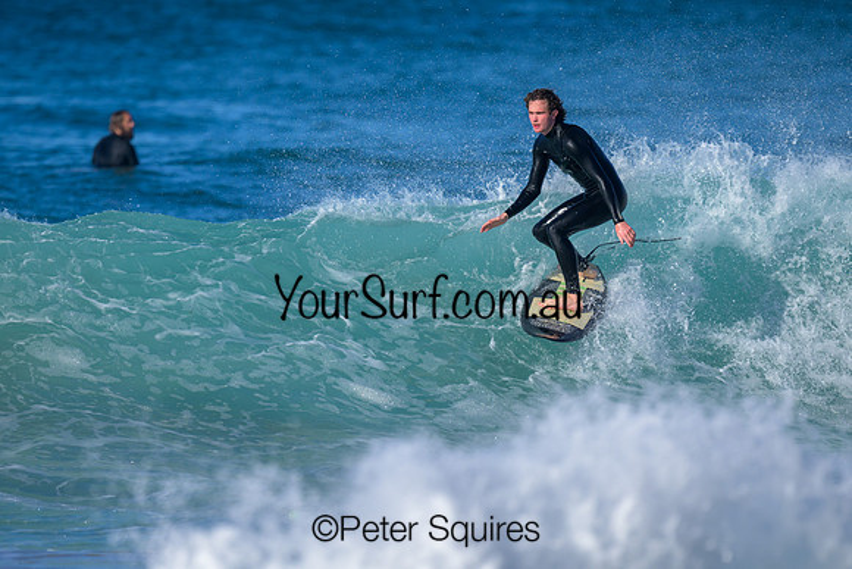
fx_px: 26037
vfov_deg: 1.3
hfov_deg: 1.9
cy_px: 326
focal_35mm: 1100
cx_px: 435
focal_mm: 800
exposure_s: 1/2000
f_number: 6.3
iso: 250
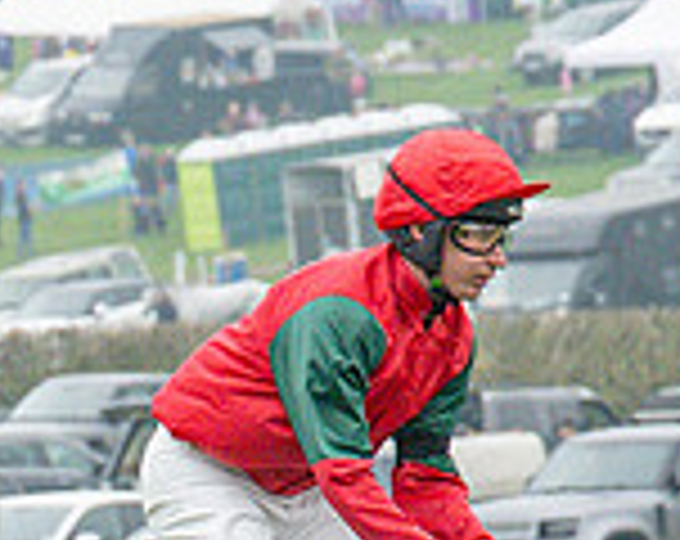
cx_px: 106
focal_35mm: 577
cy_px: 882
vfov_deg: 2.7
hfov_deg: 3.4
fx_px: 11582
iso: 1000
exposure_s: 1/1600
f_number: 4
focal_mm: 70
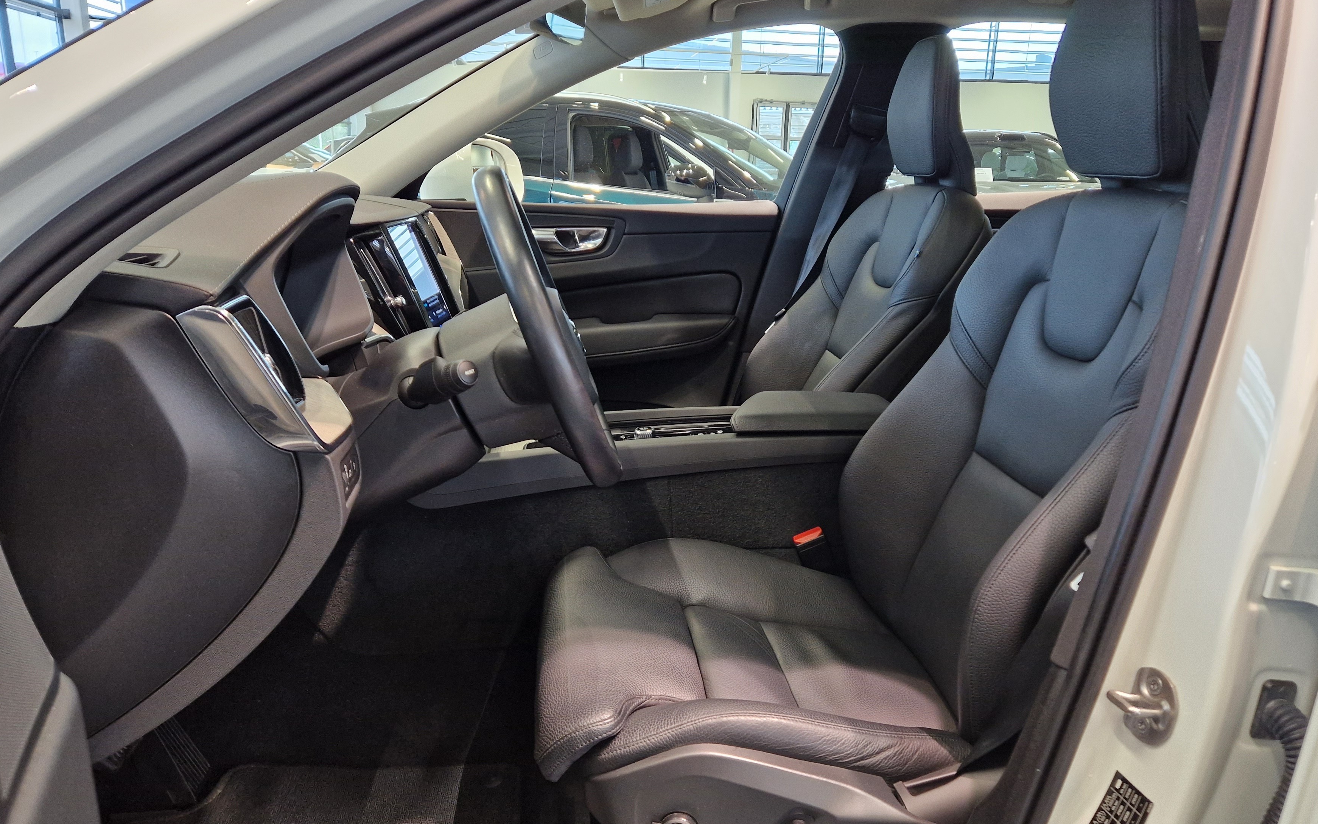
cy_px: 461
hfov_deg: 66.4
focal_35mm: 28
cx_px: 681
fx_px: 1006
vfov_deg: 44.5
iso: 160
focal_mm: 5.4
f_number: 1.8
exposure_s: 1/100
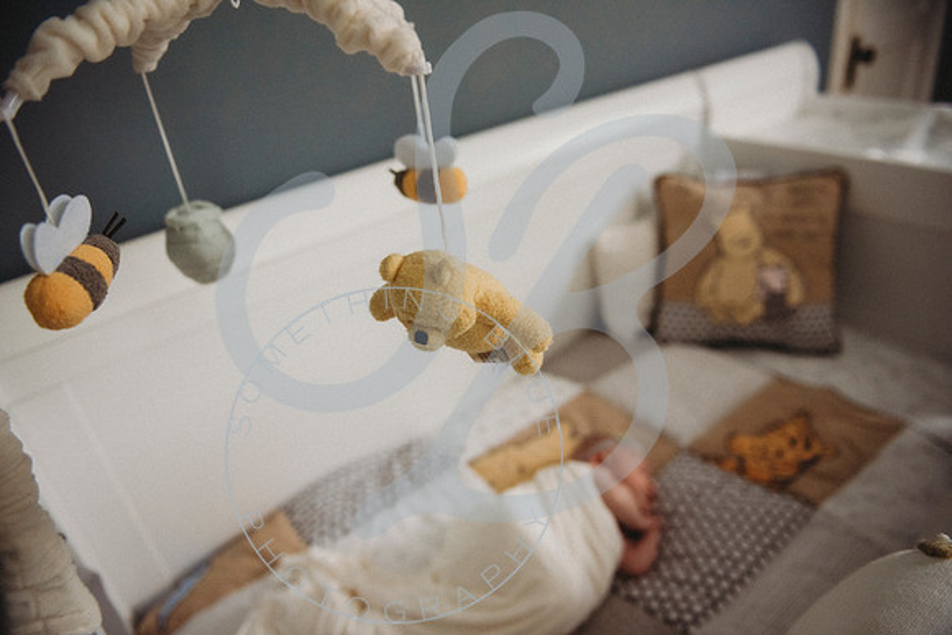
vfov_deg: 53.2
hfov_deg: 73.7
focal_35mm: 24
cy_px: 318
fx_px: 635
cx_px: 476
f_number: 2.8
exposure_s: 1/125
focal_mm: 24
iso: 3200
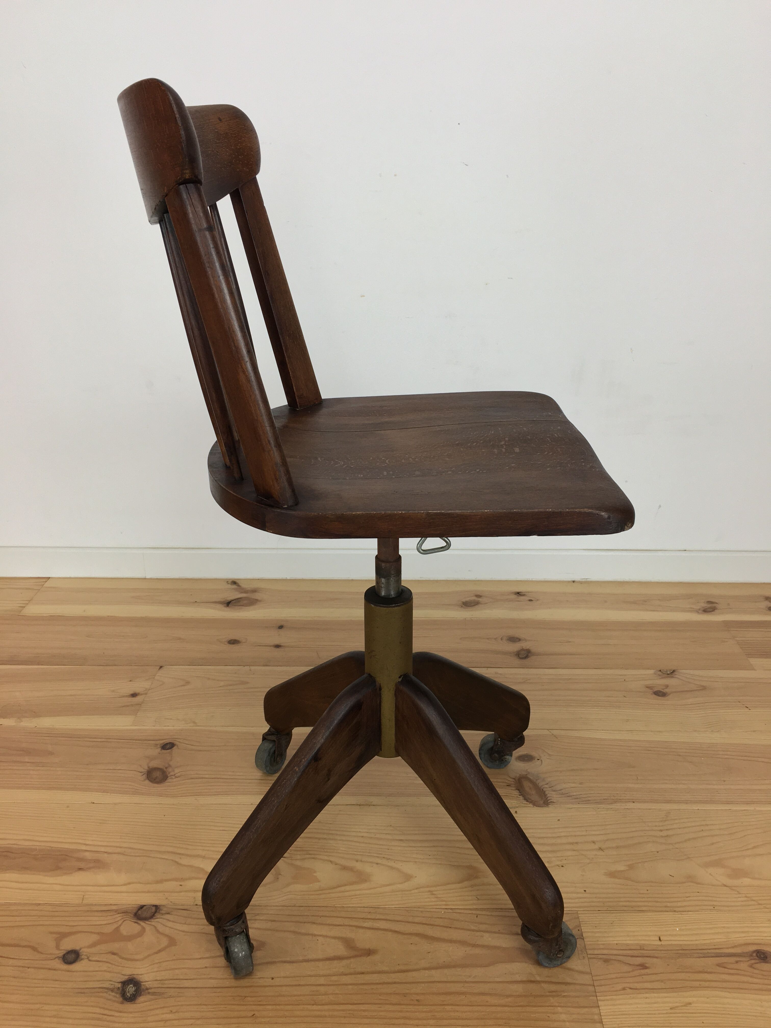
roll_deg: +0.2
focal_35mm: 29
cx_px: 386
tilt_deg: -23.0
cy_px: 514
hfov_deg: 48.2
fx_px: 861
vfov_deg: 61.7
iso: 32
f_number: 2.2
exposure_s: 1/33
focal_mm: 4.15
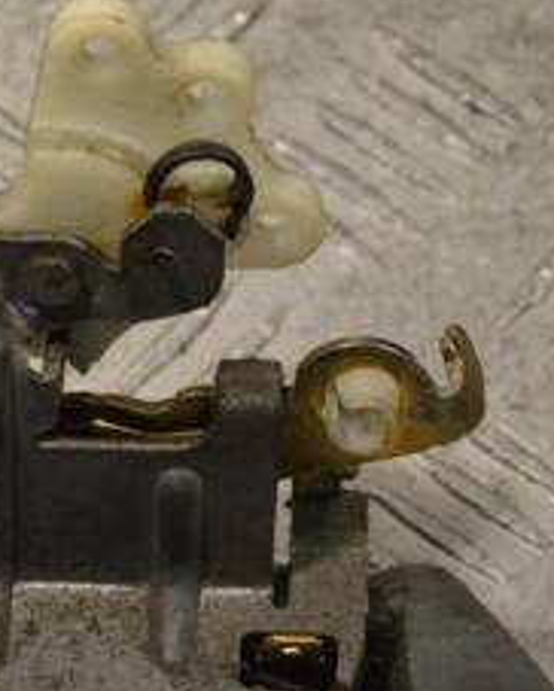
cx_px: 64
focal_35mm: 186
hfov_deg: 8.3
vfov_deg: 10.4
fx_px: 3807
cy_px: 487
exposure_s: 1/400
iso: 3200
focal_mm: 50
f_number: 10
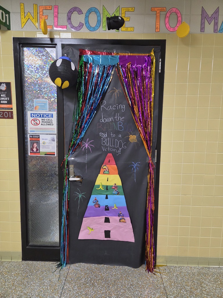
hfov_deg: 58.9
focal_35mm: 23
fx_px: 198
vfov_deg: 73.9
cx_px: 112
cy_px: 149
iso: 400
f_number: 1.8
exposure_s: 1/120
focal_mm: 5.4
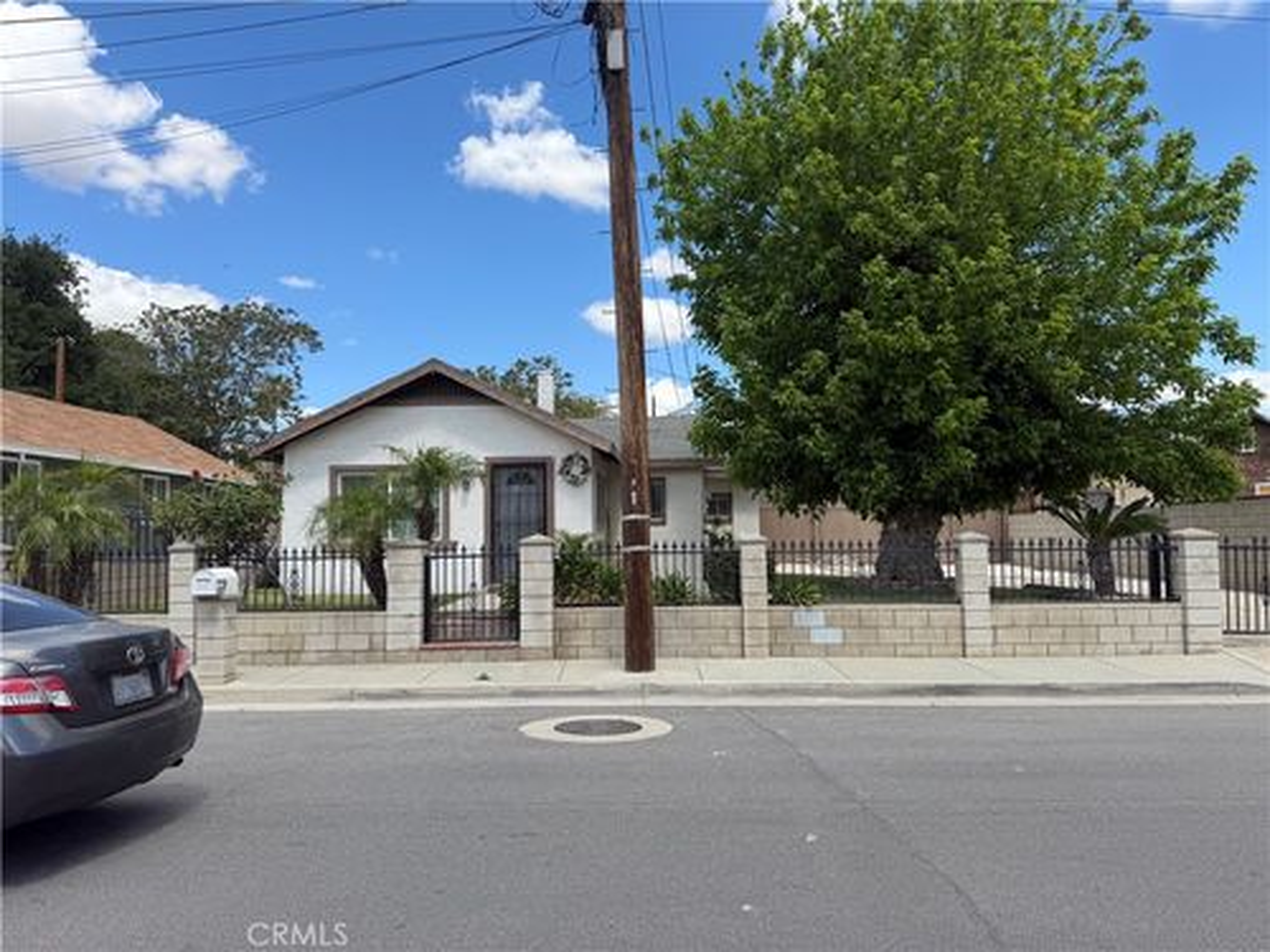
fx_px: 881
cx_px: 635
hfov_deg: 71.6
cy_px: 476
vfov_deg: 56.8
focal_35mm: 24
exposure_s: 1/3145
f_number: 1.78
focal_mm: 6.76
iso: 80
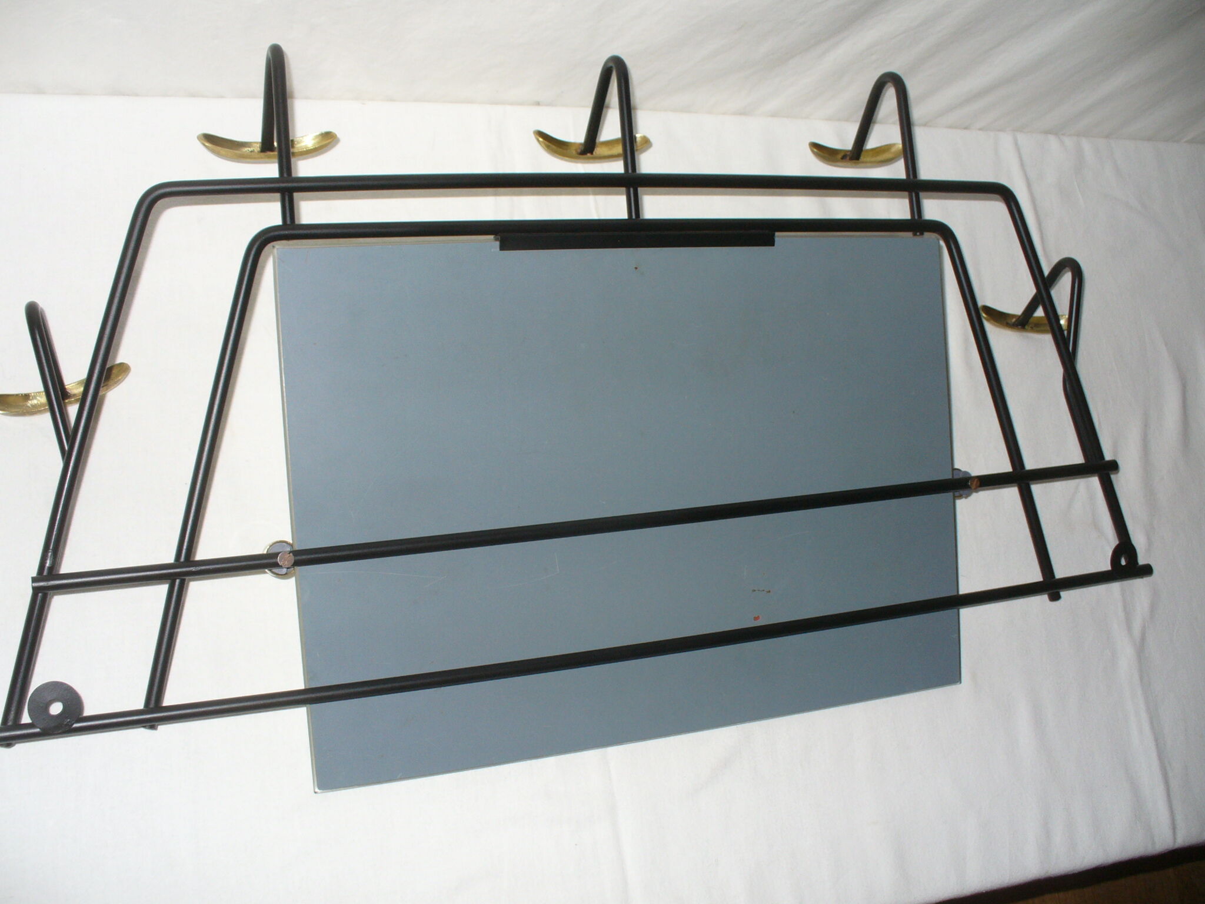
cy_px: 452
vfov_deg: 38.7
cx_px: 602
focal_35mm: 37
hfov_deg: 50.1
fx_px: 1288
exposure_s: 1/30
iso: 100
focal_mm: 6.1
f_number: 2.8
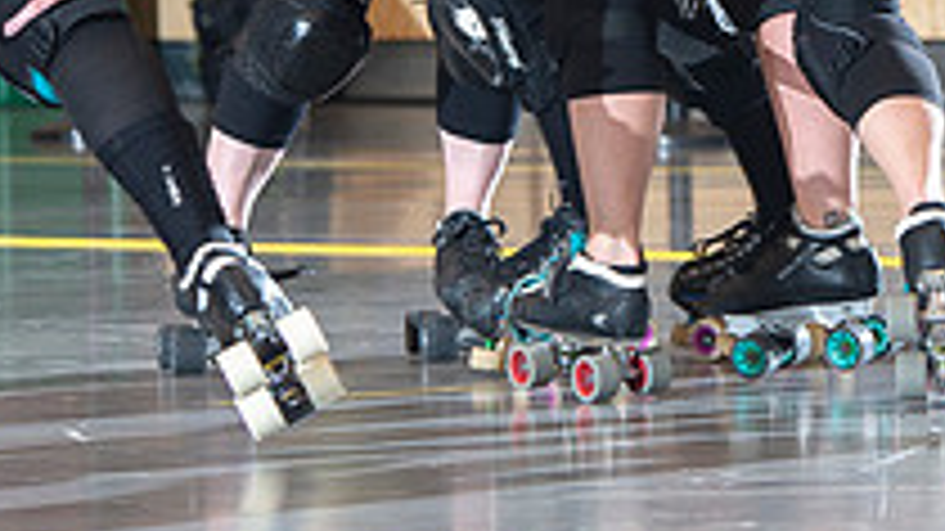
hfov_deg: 5.3
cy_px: -187
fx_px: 10146
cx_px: 986
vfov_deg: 3.0
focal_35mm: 405
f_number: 5.6
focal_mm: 140
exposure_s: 1/160
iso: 640
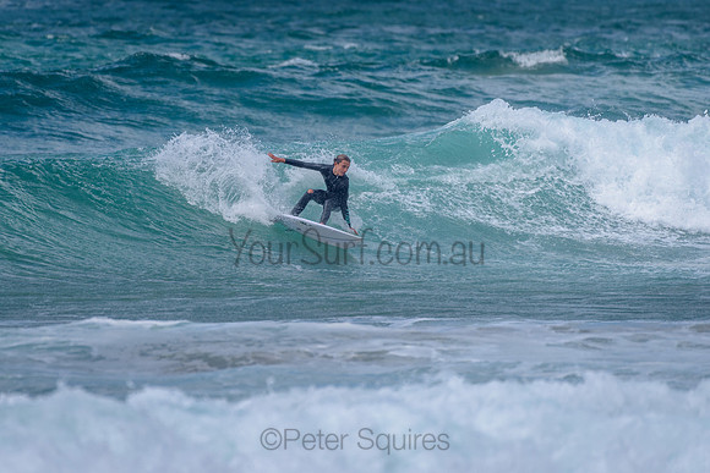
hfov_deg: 3.4
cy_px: 186
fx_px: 12117
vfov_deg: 2.2
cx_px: 276
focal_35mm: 614
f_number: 5.6
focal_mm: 500
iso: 140
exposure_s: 1/2000
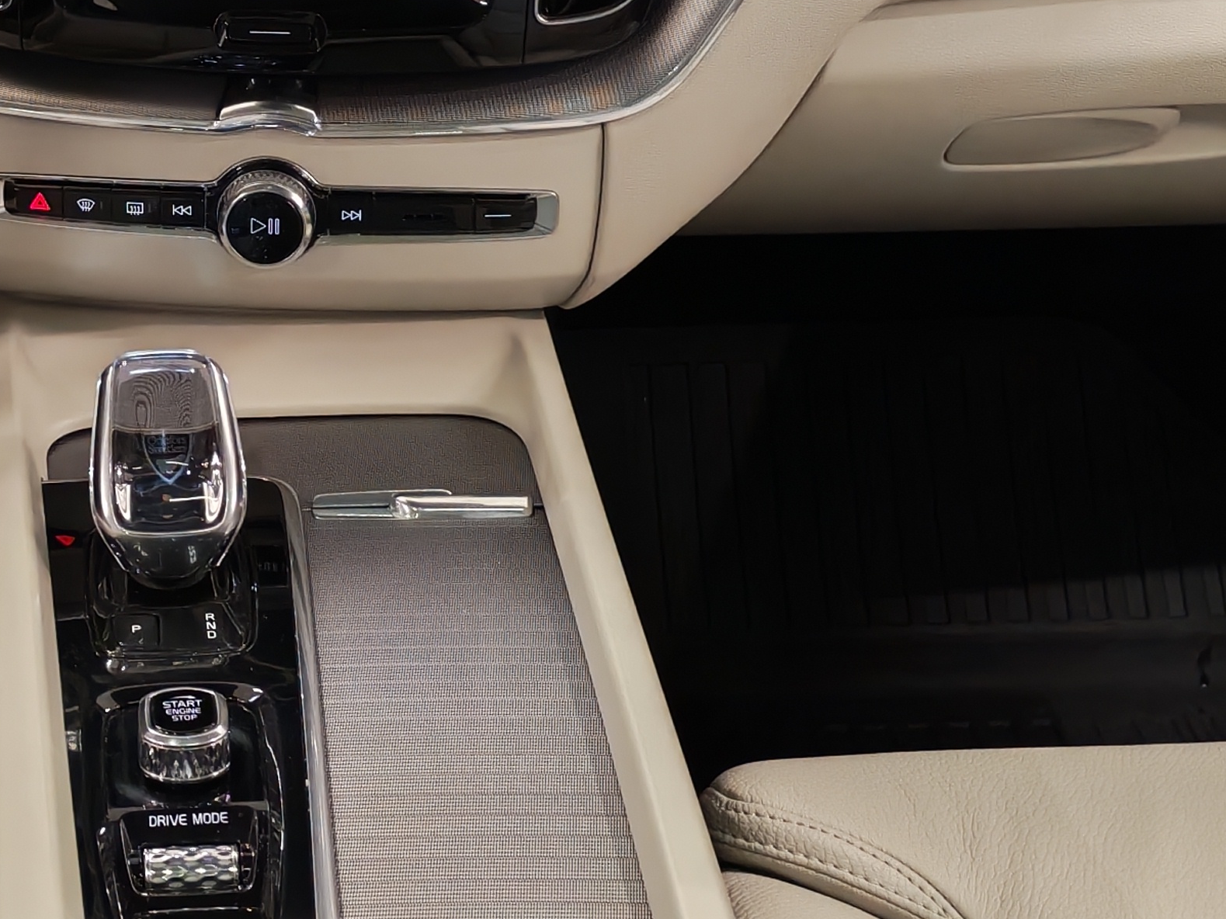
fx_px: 2939
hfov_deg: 23.1
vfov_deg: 17.7
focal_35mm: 83
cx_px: 187
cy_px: 290
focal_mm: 6.12
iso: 1250
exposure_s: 1/50
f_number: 1.9
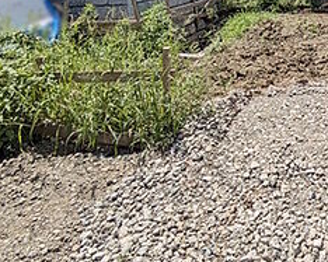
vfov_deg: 34.8
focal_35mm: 35
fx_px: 340
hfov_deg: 45.1
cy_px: -42
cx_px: 314
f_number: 2.2
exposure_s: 1/4808
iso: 50
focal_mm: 1.83
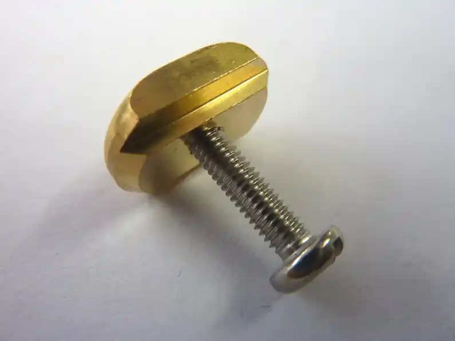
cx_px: 228
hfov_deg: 69.4
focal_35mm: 25
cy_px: 170
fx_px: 329
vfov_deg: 54.9
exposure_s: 1/30
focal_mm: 4.1
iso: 200
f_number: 3.3
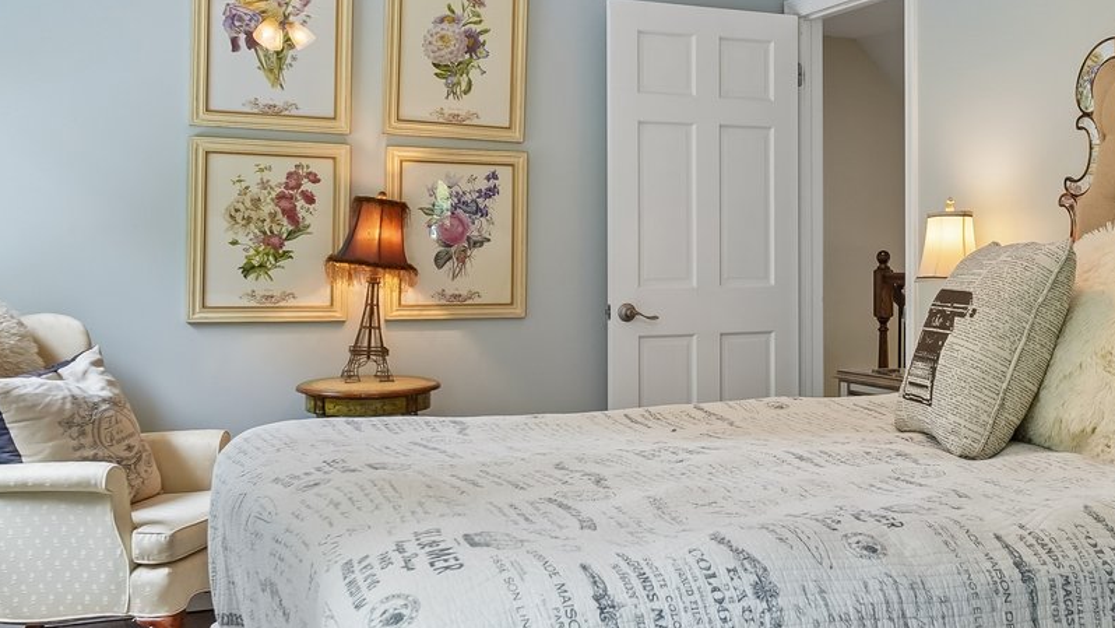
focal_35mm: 43
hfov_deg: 46.1
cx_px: 801
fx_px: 1271
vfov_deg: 27.6
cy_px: 233
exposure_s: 1/20
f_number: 8
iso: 400
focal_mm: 16
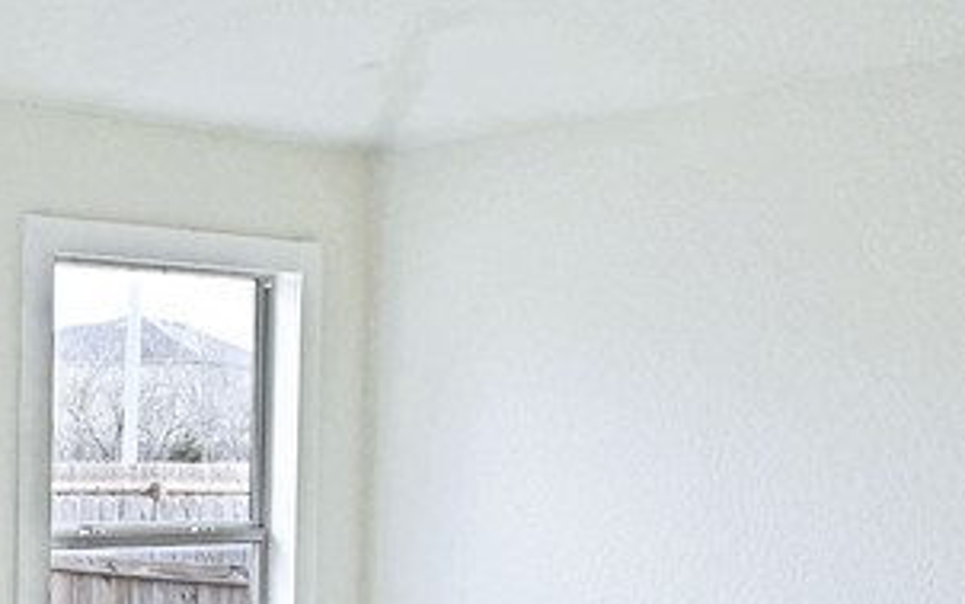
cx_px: -217
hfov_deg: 27.1
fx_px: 1736
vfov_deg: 19.3
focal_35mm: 66
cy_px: 561
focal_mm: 12
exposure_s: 1/80
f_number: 4.5
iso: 64
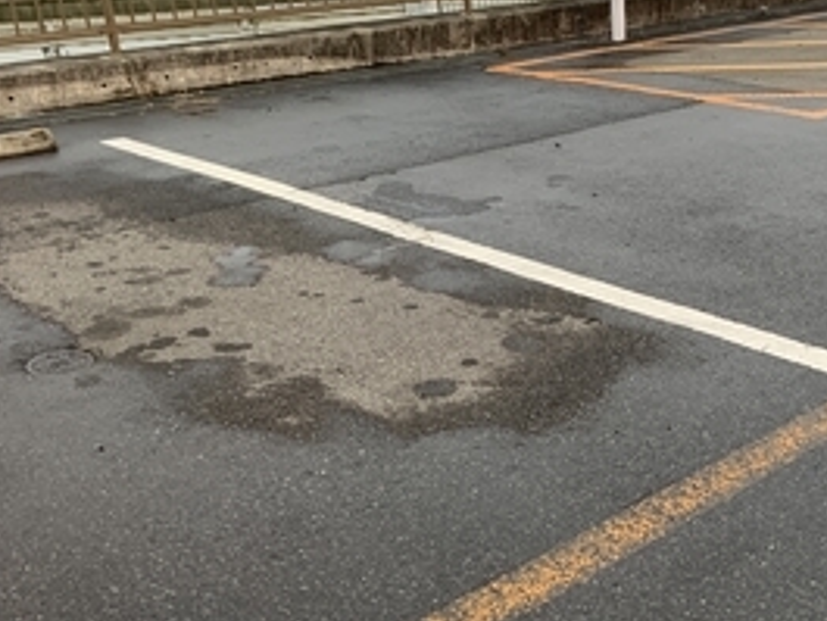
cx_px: 621
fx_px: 1171
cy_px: 376
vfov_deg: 29.6
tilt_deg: -22.6
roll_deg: +0.2
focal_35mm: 49
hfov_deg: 37.9
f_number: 1.8
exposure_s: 1/50
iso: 100
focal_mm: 4.25
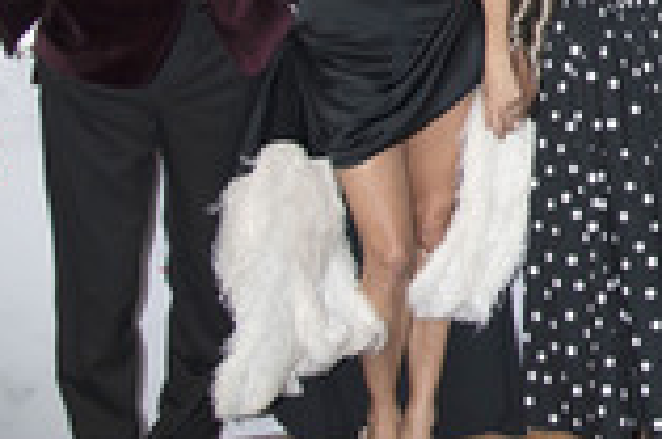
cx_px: 896
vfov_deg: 19.3
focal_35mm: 69
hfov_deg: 24.8
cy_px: 42
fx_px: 1266
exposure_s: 1/200
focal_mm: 24
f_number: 4.5
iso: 640
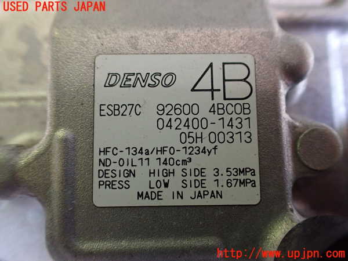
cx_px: 174
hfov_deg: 60.0
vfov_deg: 46.8
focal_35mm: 30
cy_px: 130
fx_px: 302
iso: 800
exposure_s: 1/50
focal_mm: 5.4
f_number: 2.3
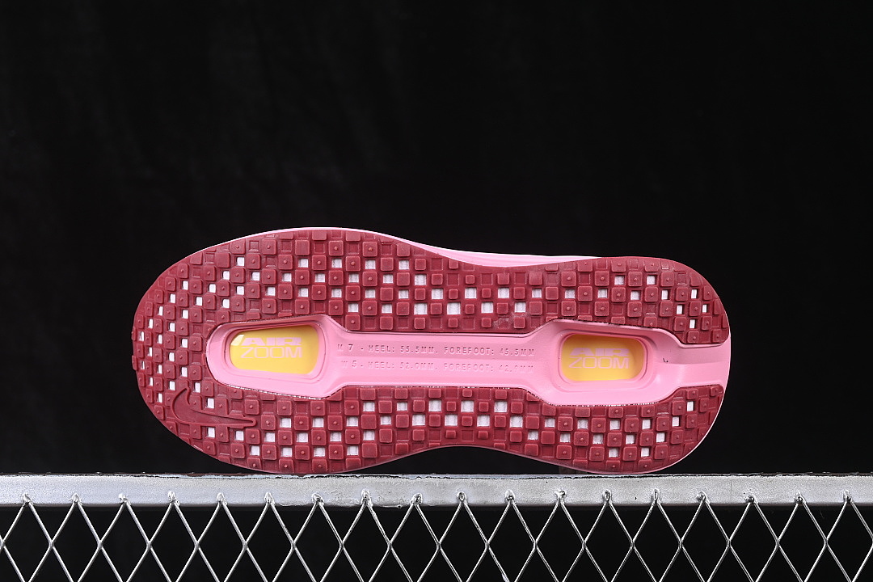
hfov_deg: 27.0
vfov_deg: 18.2
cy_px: 291
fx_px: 1819
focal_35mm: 75
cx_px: 436
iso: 160
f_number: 7.1
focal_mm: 50
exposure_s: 1/80
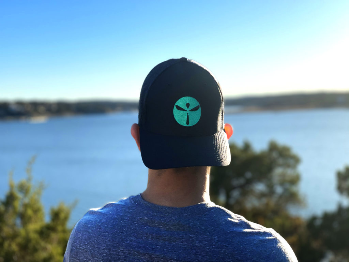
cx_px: 174
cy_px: 131
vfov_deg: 28.0
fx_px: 524
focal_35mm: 52
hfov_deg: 36.8
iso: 25
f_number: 2
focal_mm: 6
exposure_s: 1/1653
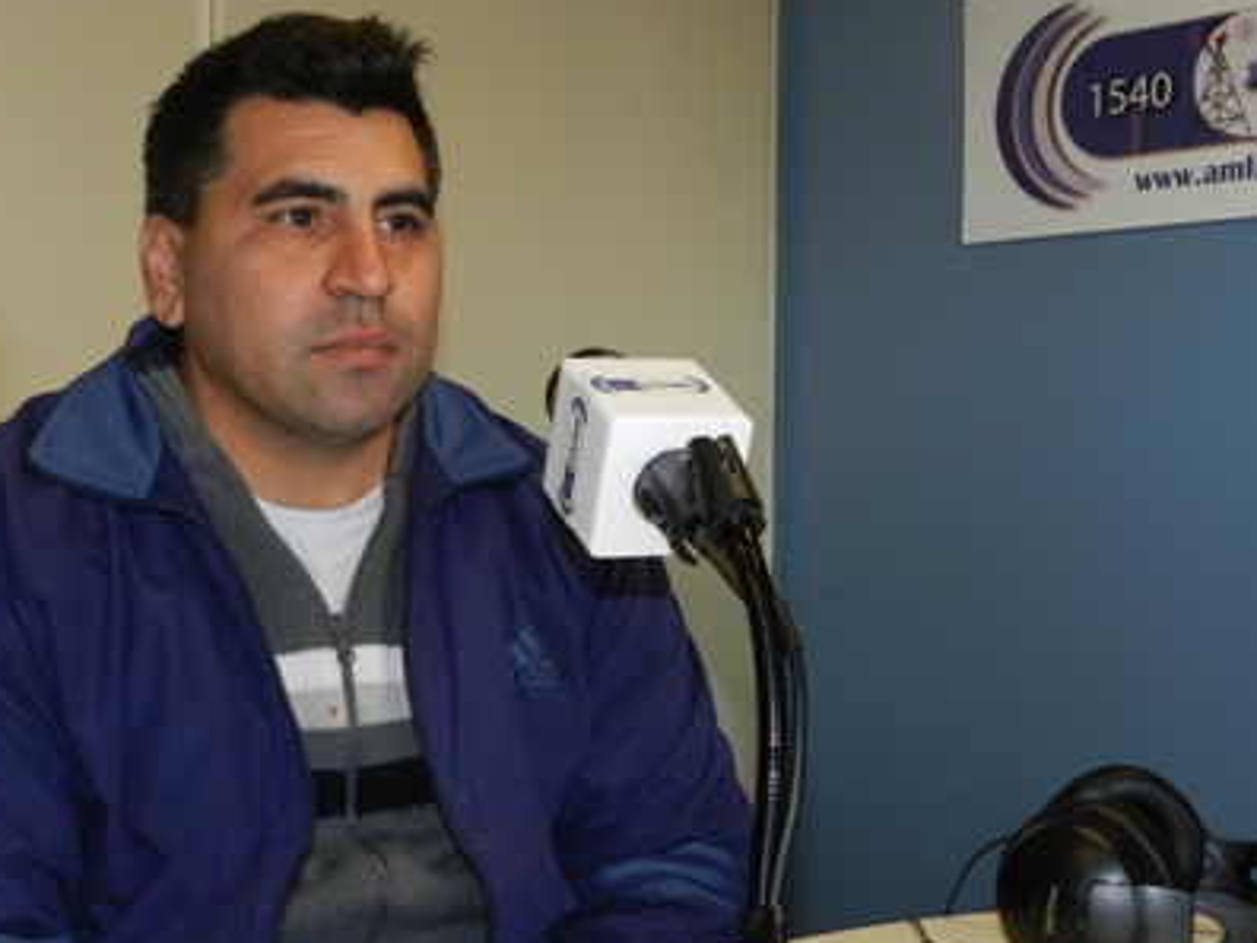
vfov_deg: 28.0
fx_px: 1888
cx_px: 667
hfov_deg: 36.8
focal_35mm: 52
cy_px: 448
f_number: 4.2
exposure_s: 1/30
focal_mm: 8.1
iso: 200
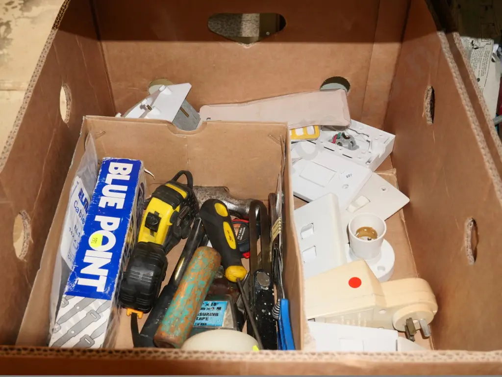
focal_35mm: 40
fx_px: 580
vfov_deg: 36.0
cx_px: 251
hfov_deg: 46.8
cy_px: 188
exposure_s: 1/60
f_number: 5.6
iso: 1600
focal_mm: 20
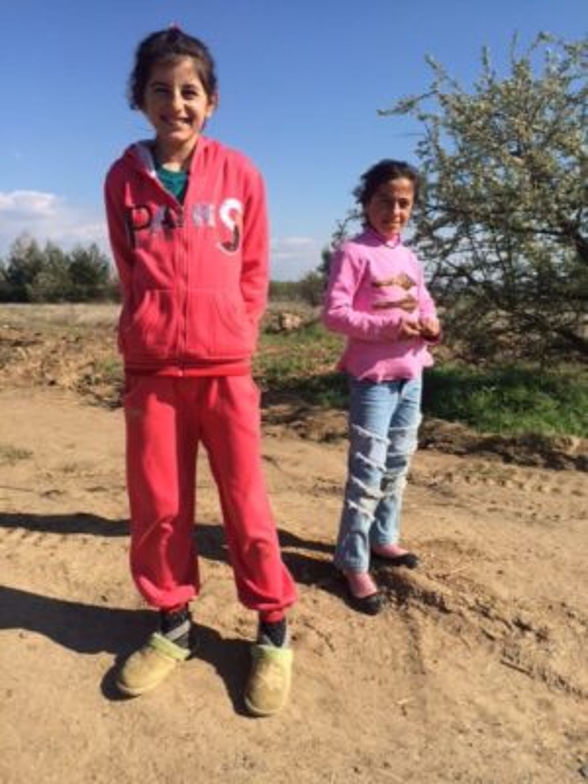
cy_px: 392
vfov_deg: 61.7
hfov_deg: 48.2
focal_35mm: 29
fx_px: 657
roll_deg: +1.7
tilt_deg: -8.6
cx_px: 294
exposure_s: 1/2160
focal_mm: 4.15
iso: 32
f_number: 2.2
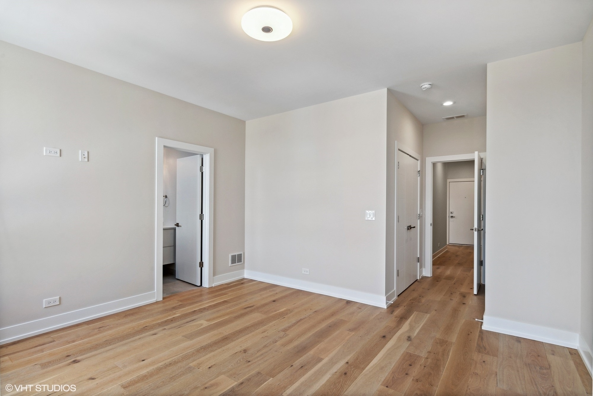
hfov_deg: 93.3
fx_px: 280
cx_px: 296
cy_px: 198
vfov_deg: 70.5
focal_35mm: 17
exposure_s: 1/30
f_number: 8
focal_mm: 17
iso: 200
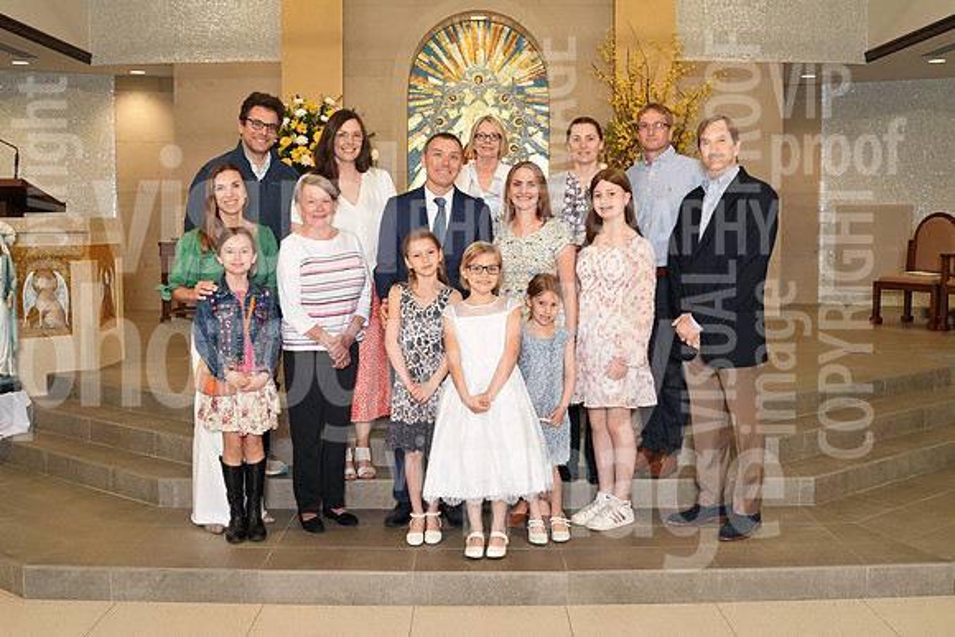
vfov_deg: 36.9
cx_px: 478
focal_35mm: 36
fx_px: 955
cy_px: 318
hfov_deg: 53.1
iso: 1250
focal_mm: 24
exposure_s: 1/80
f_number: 8
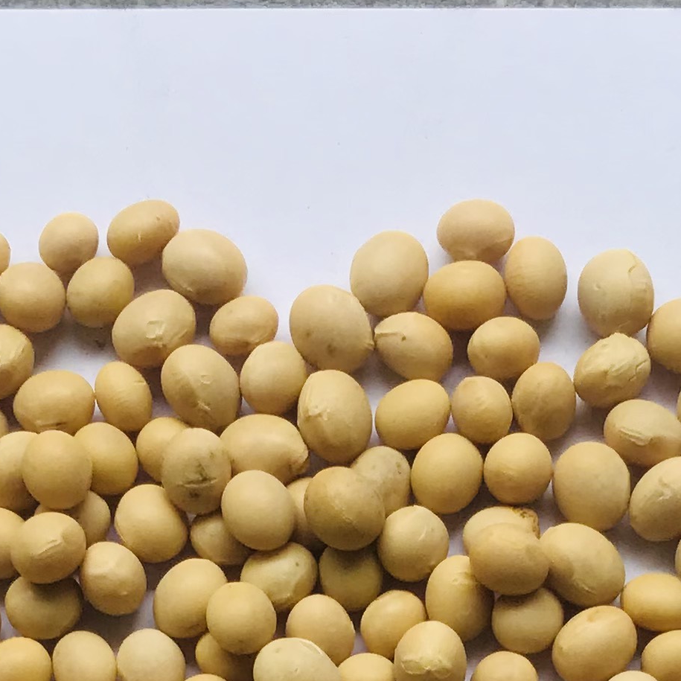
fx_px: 2426
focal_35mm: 109
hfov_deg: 16.0
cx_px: 329
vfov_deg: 14.9
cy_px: 1017
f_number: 1.8
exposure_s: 1/550
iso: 20
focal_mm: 3.99
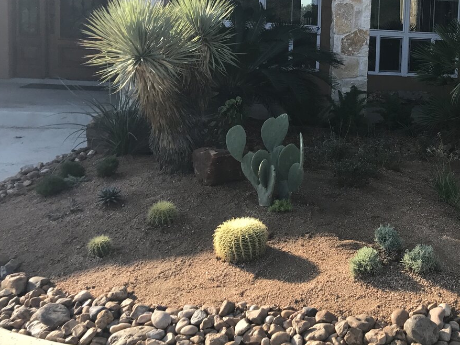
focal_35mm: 51
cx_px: 413
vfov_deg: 28.4
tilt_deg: -8.5
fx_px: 678
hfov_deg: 35.3
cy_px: 124
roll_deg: -3.8
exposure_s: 1/791
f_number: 1.8
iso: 20
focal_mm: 3.99
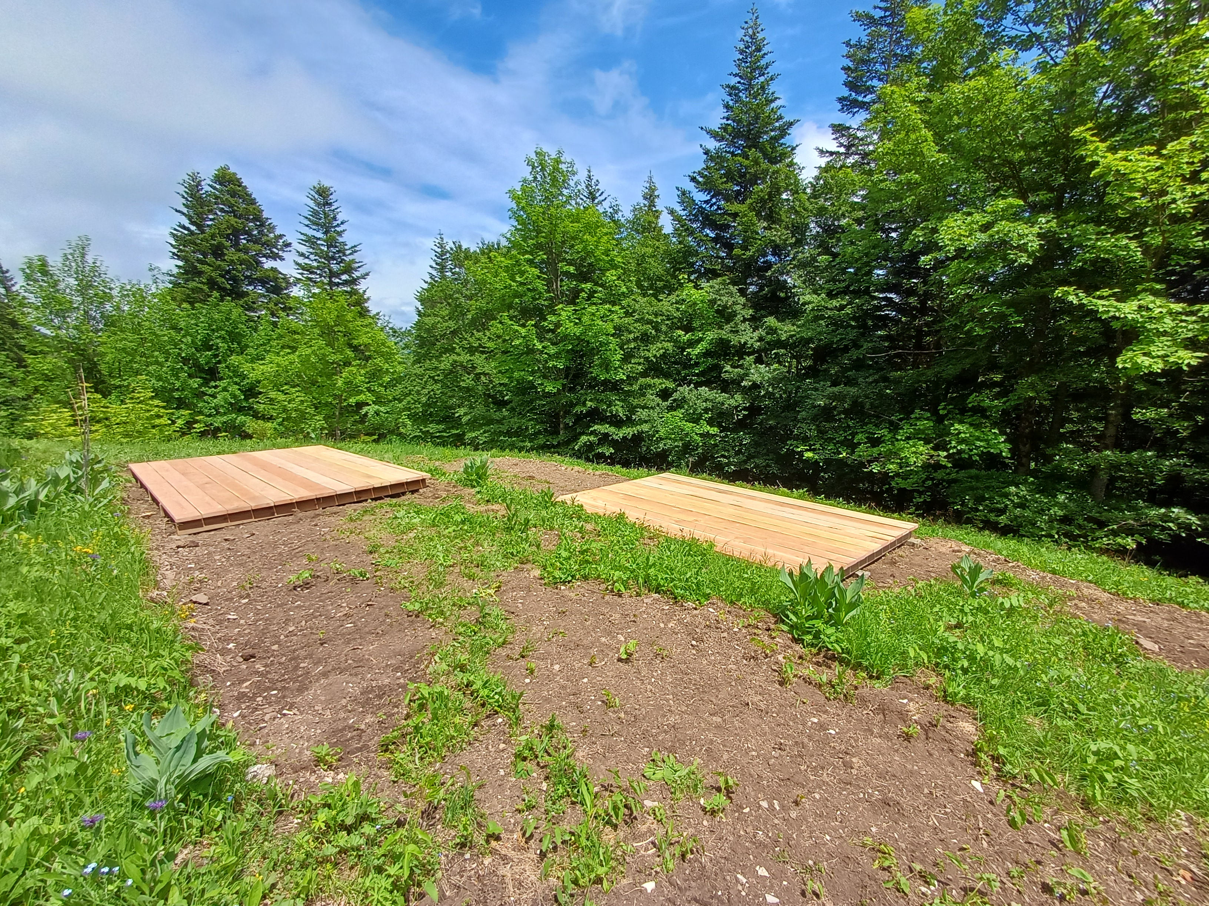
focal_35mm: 16
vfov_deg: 78.1
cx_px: 604
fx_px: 559
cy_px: 453
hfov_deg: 94.5
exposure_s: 1/1056
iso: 40
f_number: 2.2
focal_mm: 1.64
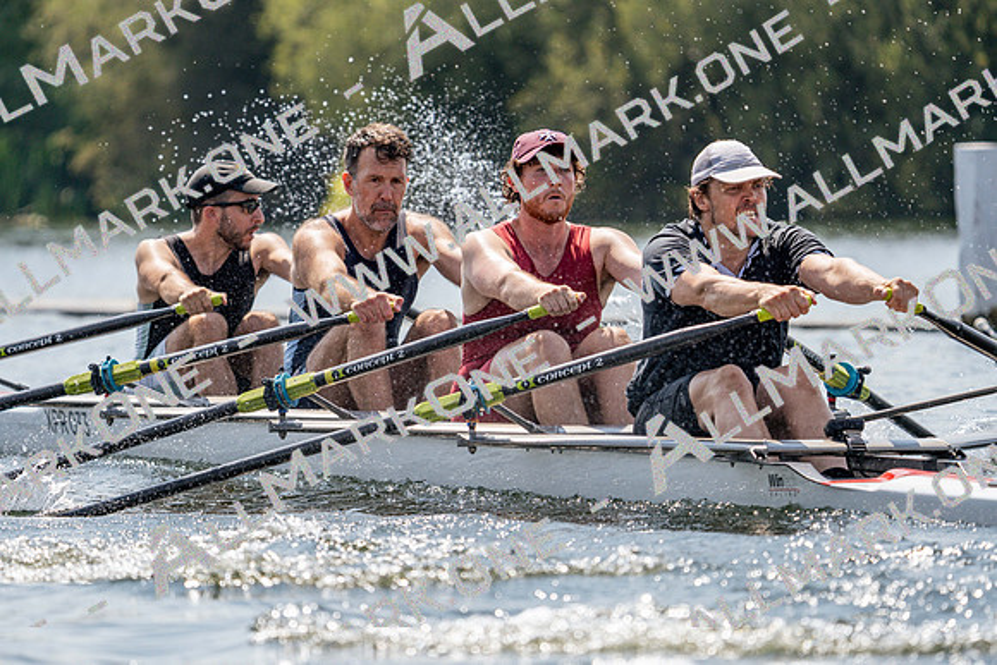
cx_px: 498
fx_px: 9362
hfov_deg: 6.1
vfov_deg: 4.1
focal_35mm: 338
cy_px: 332
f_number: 6.3
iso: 200
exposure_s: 1/1600
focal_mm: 338
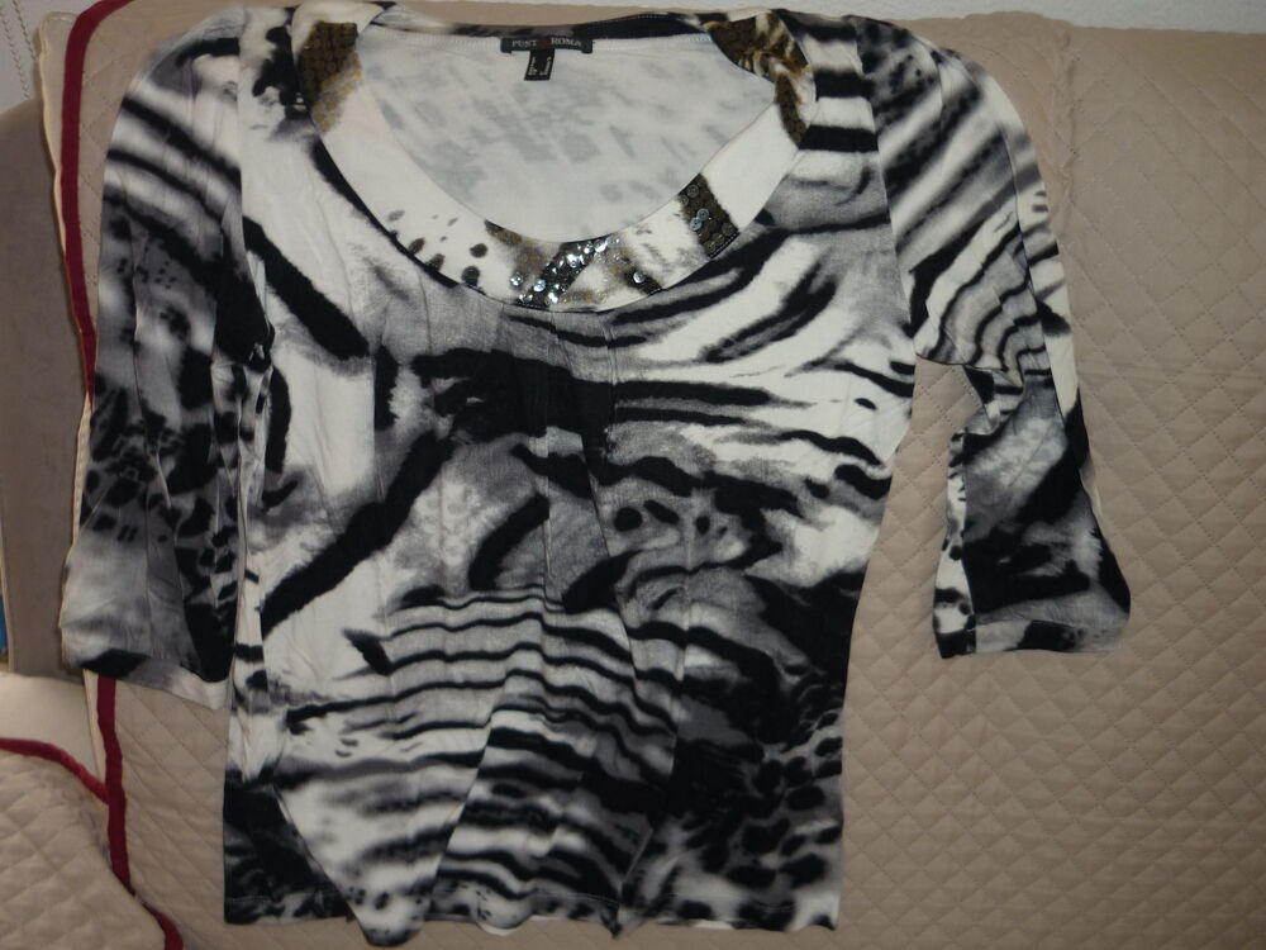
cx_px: 633
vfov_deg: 42.9
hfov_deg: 55.4
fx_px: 1207
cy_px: 475
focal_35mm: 33
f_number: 2.8
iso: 100
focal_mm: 5.5
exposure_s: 1/30
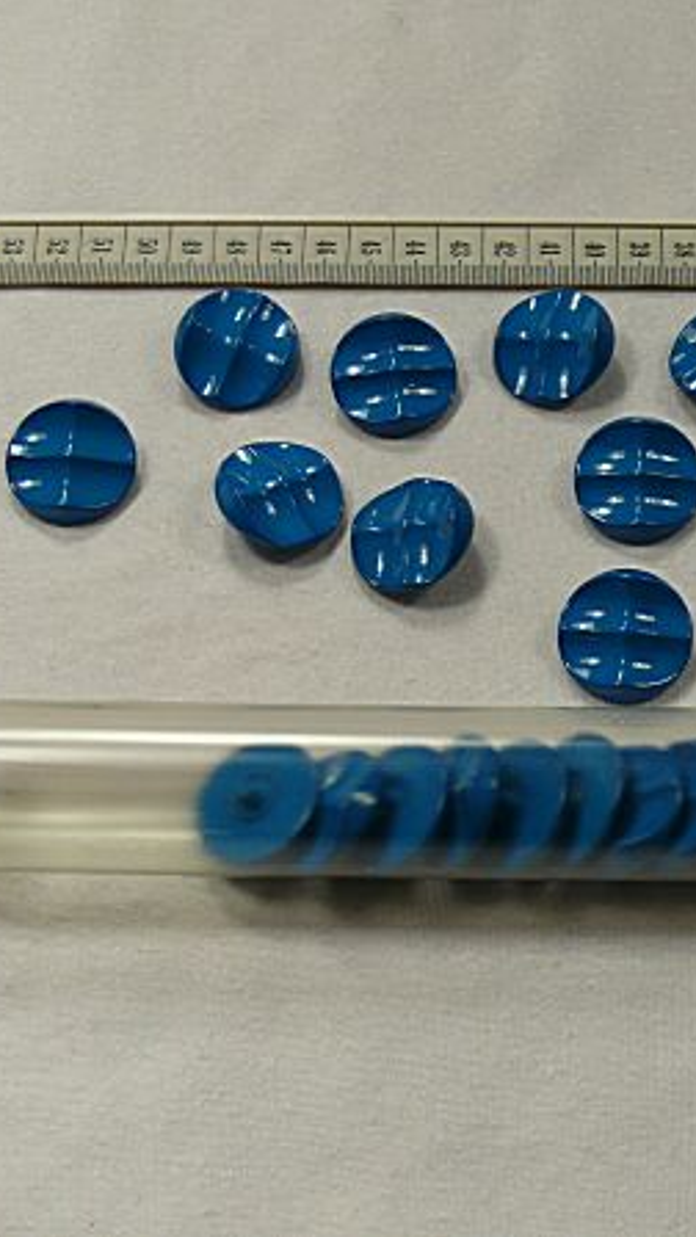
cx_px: 613
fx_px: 2395
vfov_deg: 29.0
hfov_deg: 16.3
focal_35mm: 73
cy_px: 618
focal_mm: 9.2
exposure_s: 1/80
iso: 100
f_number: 3.2
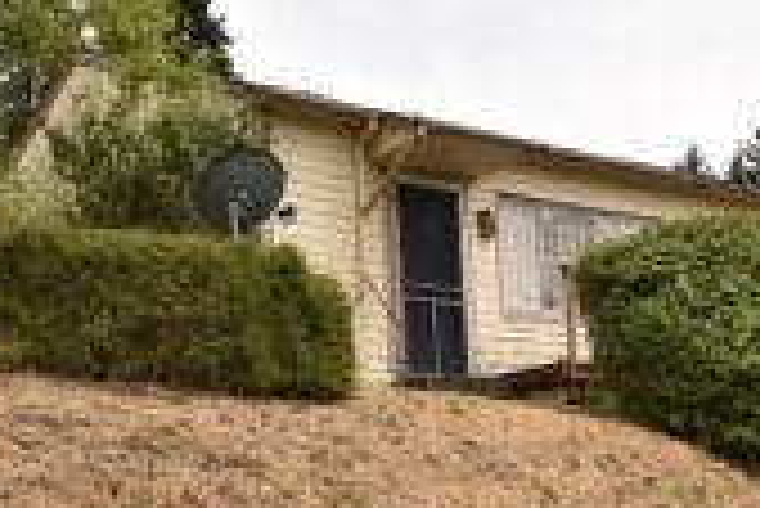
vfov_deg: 19.1
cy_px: 375
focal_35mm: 71
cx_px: 625
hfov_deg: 27.8
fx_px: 1500
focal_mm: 20
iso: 100
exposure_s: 1/200
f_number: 10
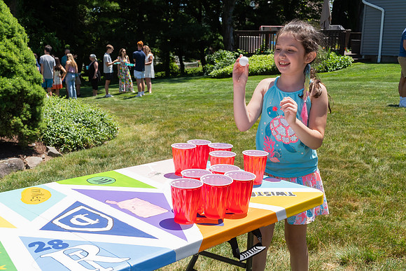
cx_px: 203
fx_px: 457
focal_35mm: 40
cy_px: 136
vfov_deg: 33.0
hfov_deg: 47.9
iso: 640
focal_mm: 27
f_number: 8
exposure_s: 1/1000
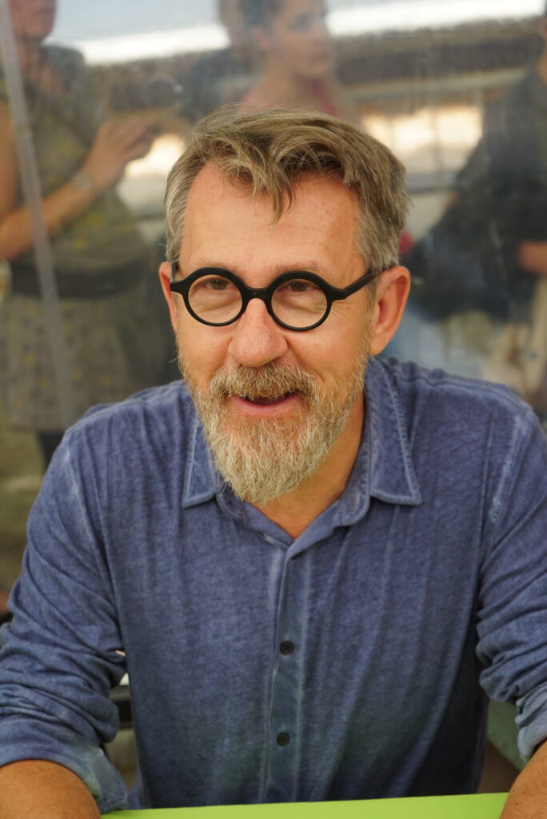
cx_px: 274
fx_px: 1593
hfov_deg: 19.5
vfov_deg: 28.8
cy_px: 410
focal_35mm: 70
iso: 640
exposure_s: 1/160
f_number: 5.6
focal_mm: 70
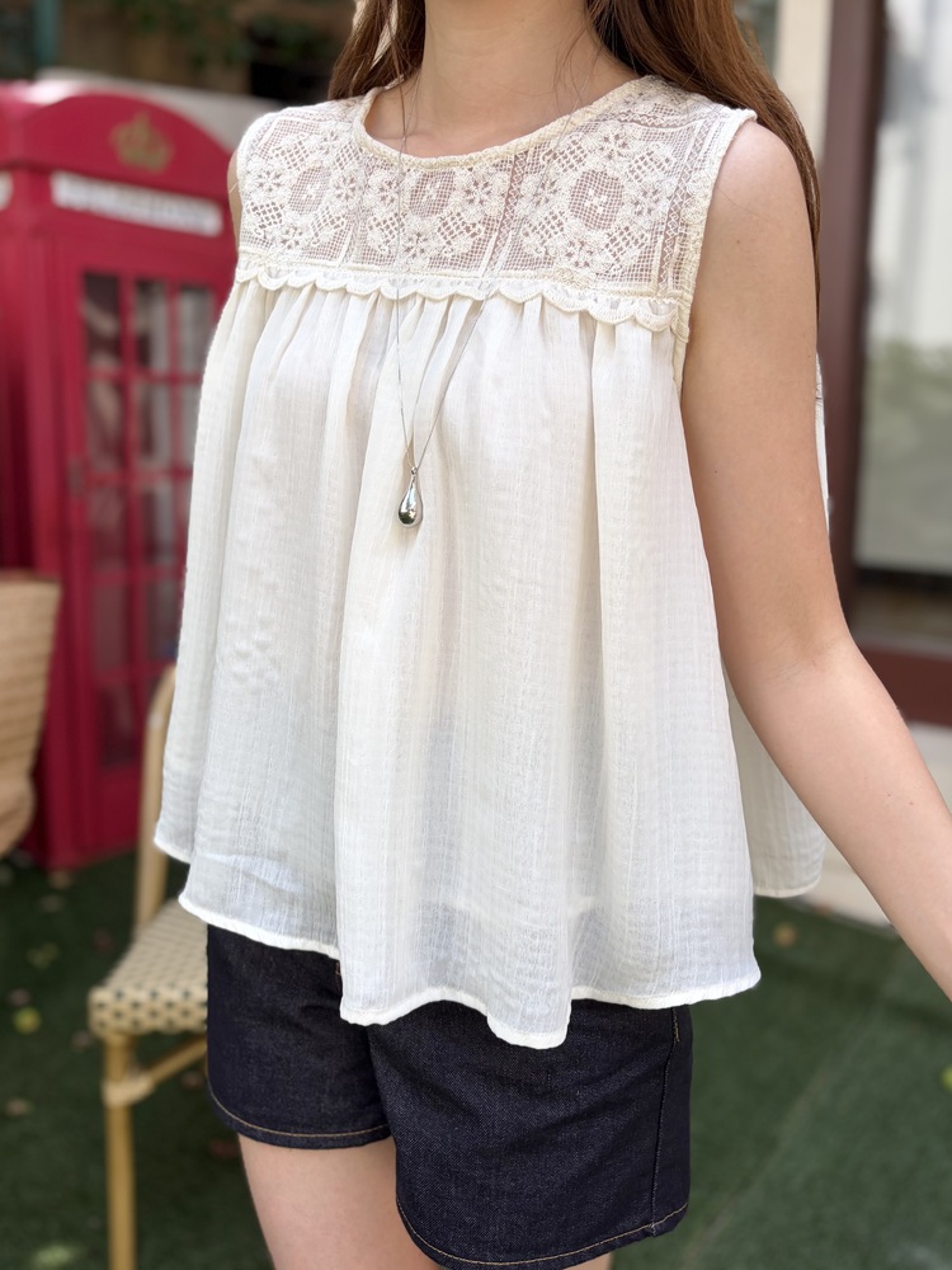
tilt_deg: -9.2
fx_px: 953
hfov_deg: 53.1
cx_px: 476
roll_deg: -1.1
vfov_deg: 67.3
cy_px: 635
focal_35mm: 26
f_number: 1.6
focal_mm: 5.96
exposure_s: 1/641
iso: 50
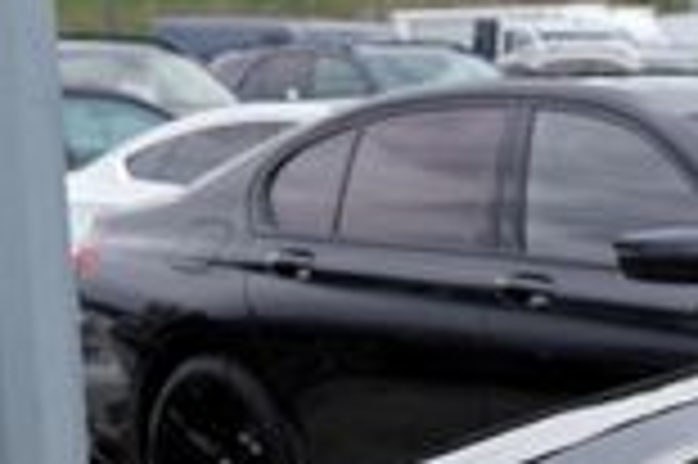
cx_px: 1576
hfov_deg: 10.9
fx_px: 3196
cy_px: 809
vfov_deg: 8.0
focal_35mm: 165
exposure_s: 1/60
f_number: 4
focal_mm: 25
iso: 100
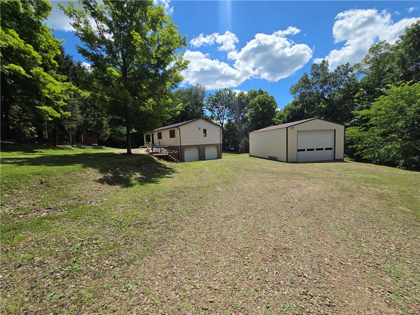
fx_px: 158
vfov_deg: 89.9
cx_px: 210
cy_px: 158
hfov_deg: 106.2
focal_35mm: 13
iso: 50
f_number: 2.2
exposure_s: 1/2985
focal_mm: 2.2
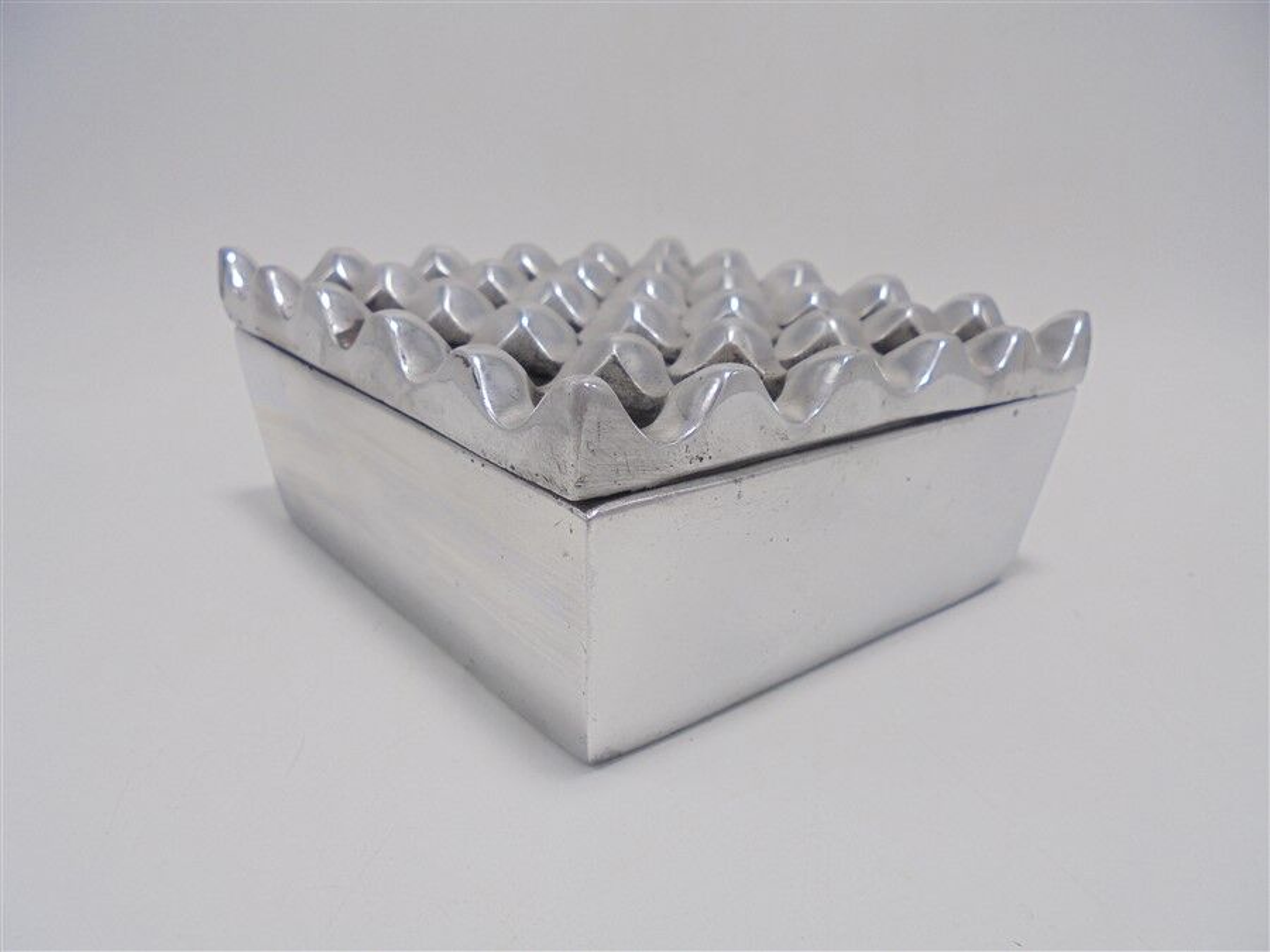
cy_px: 476
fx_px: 954
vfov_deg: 53.1
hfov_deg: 67.3
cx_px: 635
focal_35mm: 26
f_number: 3.5
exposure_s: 1/100
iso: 100
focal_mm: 4.6
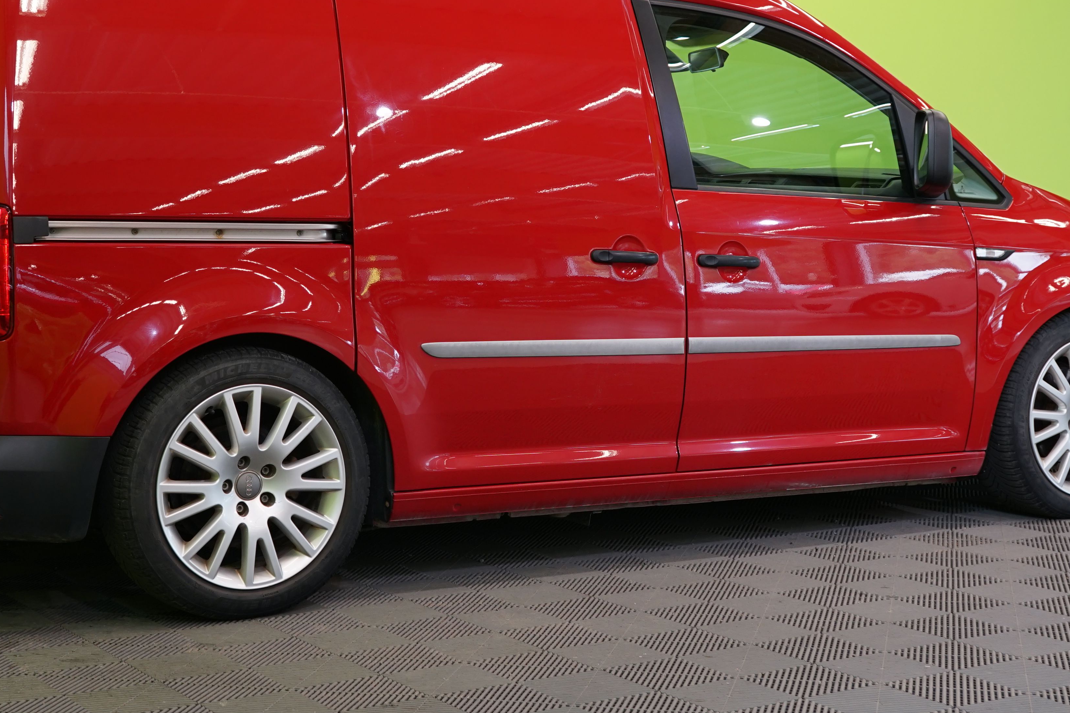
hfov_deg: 31.4
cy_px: 243
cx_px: 454
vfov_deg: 21.2
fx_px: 1902
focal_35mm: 64
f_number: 5
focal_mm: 35
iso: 400
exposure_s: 1/30
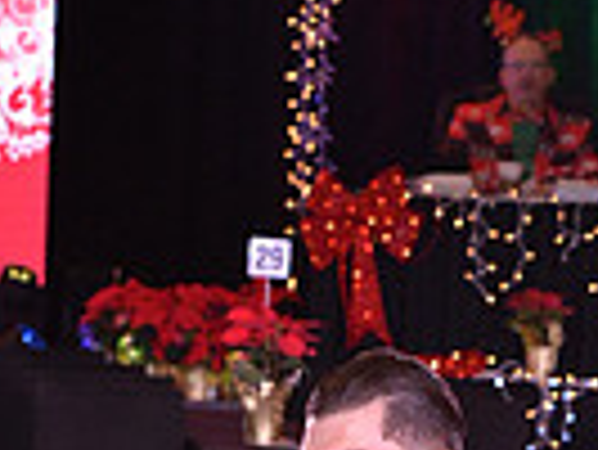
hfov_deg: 5.5
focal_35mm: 359
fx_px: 6207
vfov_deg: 4.1
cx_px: 420
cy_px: 945
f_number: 6.3
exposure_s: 1/250
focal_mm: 86
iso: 2000
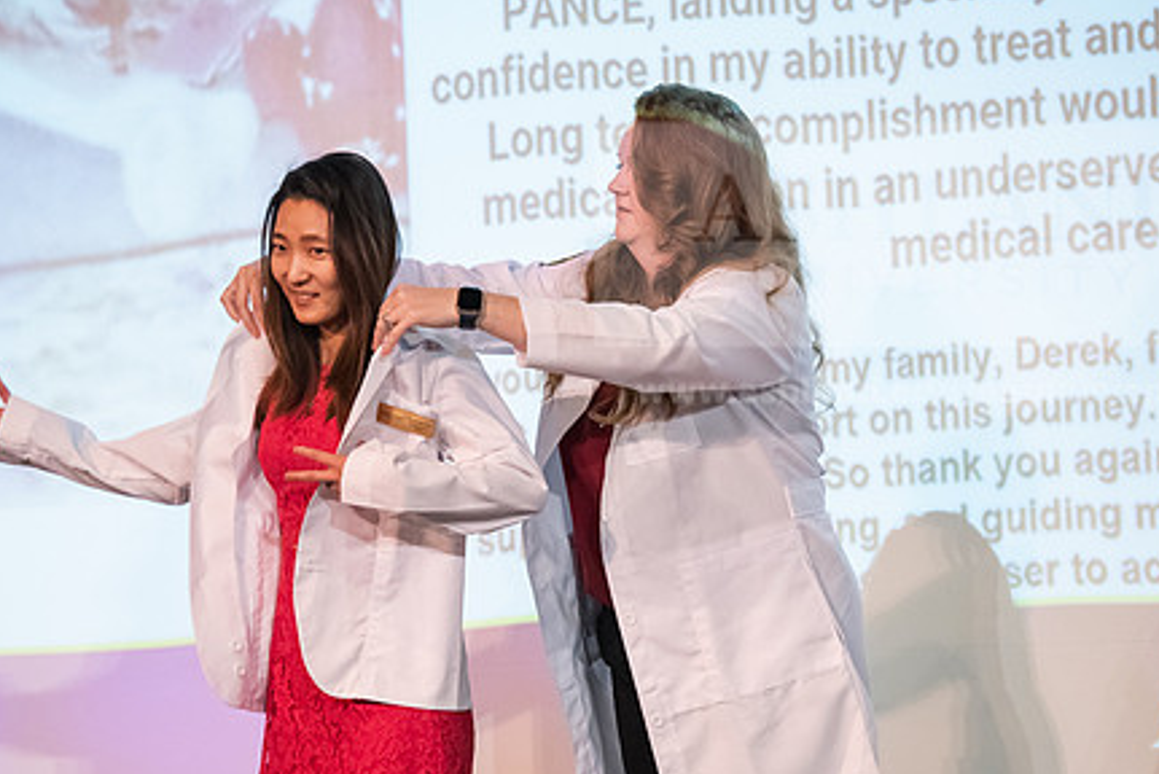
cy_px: 447
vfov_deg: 6.2
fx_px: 7152
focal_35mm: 222
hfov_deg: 9.3
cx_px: 514
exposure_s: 1/200
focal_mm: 165
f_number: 3.2
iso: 4000
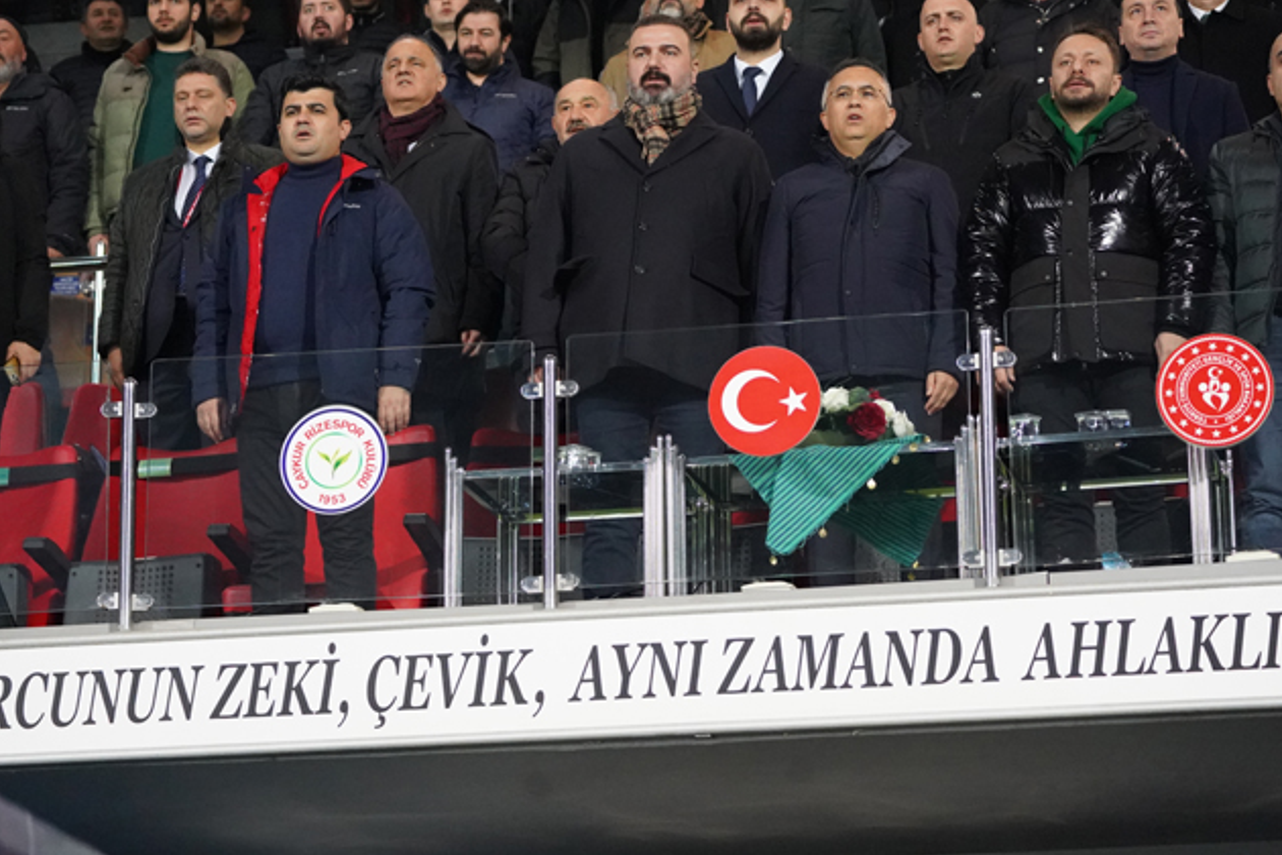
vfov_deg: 11.5
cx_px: 659
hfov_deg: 17.2
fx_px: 4237
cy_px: 389
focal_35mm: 119
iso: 12800
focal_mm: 100
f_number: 4.5
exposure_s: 1/640
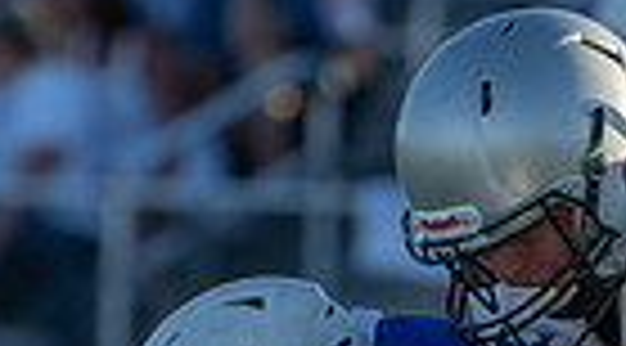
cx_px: 662
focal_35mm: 1538
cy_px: 835
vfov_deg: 0.8
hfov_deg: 1.4
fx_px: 25437
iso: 500
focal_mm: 327
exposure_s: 1/1250
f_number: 5.6
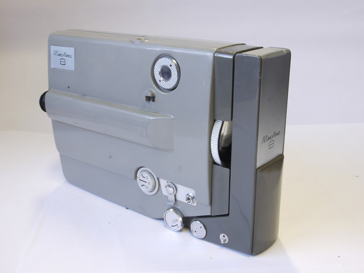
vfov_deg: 32.2
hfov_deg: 42.1
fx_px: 473
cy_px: 136
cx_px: 181
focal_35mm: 45
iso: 400
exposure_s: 1/8
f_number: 13
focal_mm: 22
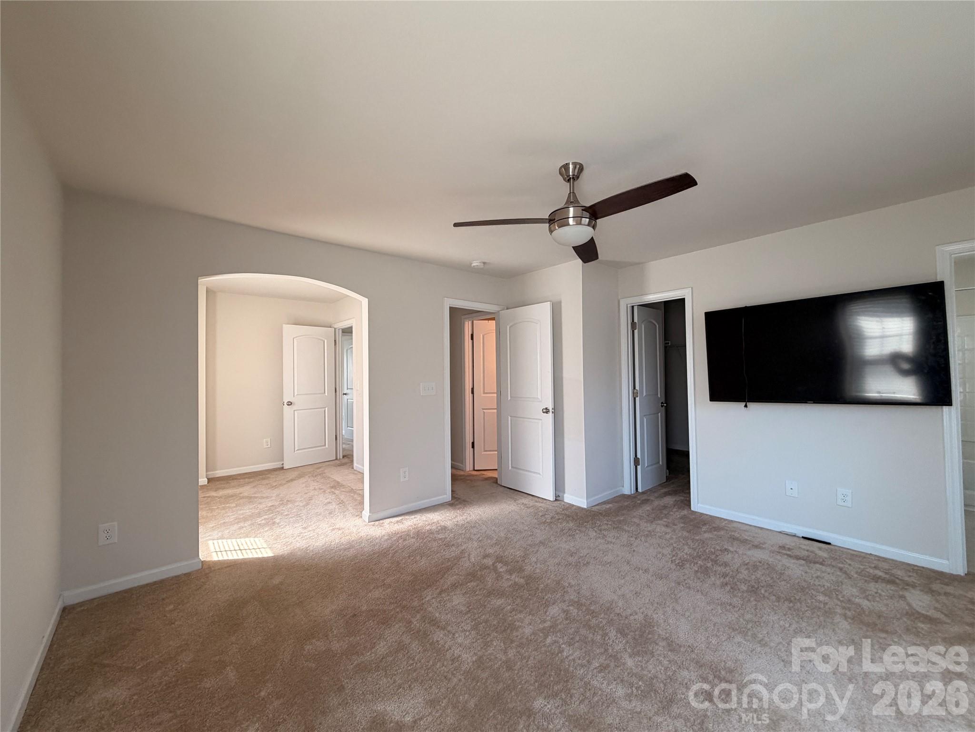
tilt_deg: +1.0
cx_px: 488
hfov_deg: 102.1
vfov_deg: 85.7
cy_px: 366
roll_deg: +0.7
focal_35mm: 14
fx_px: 394
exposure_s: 1/121
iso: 200
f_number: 2.2
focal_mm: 2.22
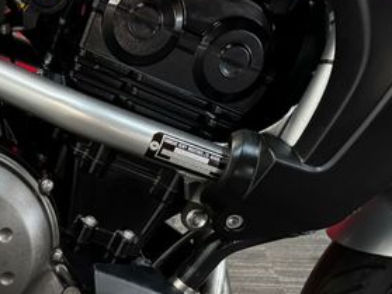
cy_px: 297
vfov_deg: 25.2
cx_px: 39
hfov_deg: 33.1
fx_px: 623
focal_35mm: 55
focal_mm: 6.76
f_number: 1.78
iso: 640
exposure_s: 1/33
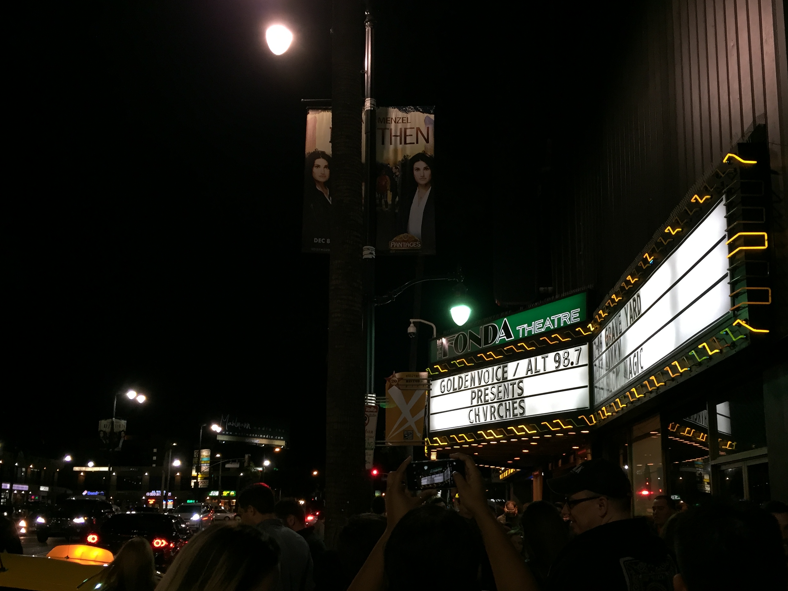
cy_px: 365
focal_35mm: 37
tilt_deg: +11.1
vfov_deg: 38.5
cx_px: 437
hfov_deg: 50.0
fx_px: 842
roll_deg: +0.0
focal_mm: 4.15
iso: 64
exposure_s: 1/30
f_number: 2.2
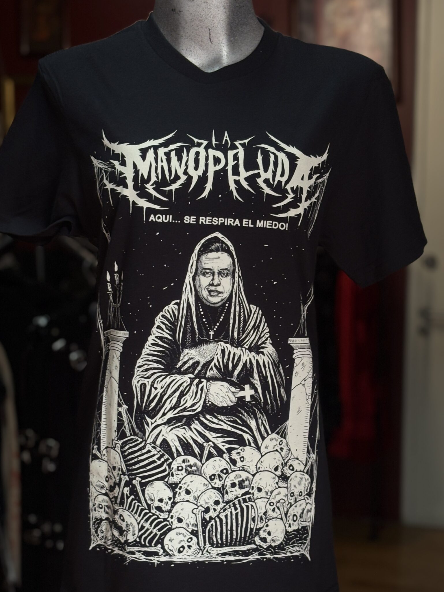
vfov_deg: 29.7
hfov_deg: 22.6
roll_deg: -0.3
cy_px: 360
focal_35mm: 65
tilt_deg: -8.3
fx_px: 1112
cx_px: 217
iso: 50
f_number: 1.6
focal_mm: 5.96
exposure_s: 1/76
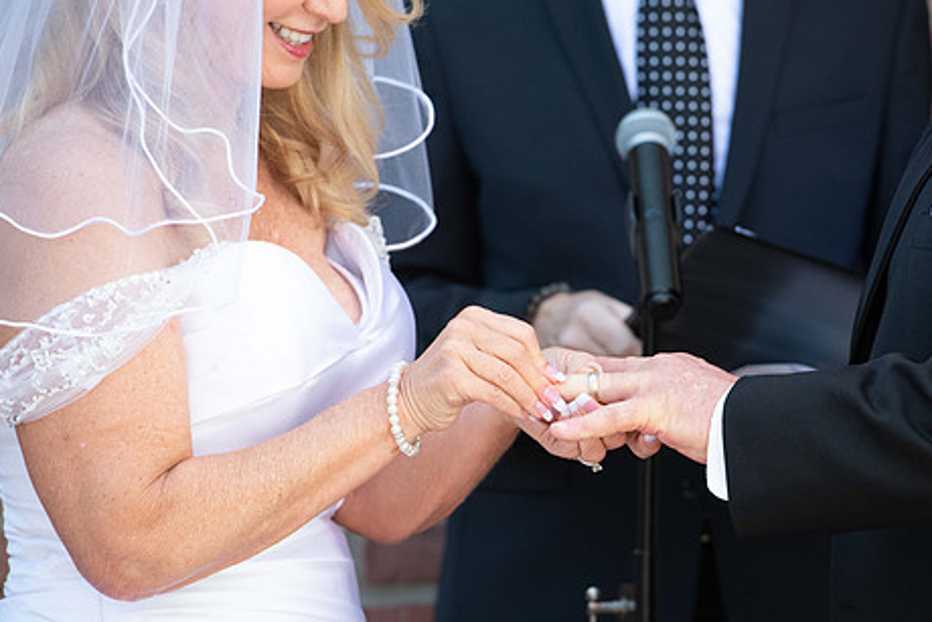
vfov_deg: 5.5
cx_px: 579
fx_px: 6526
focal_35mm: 252
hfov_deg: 8.2
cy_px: 382
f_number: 5
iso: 1250
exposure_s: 1/640
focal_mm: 200
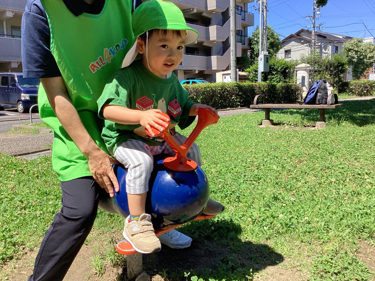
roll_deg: +2.4
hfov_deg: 58.4
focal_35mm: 31
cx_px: 188
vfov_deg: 45.4
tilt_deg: -8.7
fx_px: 336
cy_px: 140
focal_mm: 3.3
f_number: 2.4
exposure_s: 1/420
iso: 25
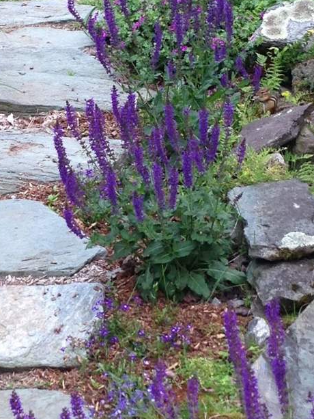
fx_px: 1499
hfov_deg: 11.9
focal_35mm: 124
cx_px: 89
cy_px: 139
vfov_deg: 15.9
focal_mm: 4.12
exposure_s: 1/120
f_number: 2.4
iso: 64
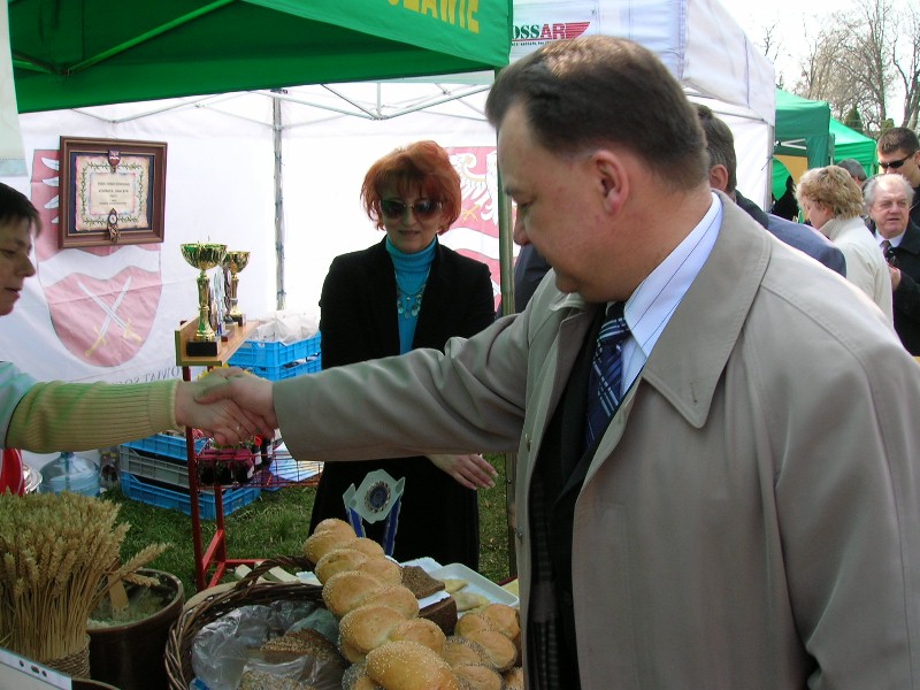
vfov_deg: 41.8
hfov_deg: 54.0
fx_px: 904
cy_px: 345
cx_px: 460
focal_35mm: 34
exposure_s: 1/97.3
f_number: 4.9
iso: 50
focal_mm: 5.7
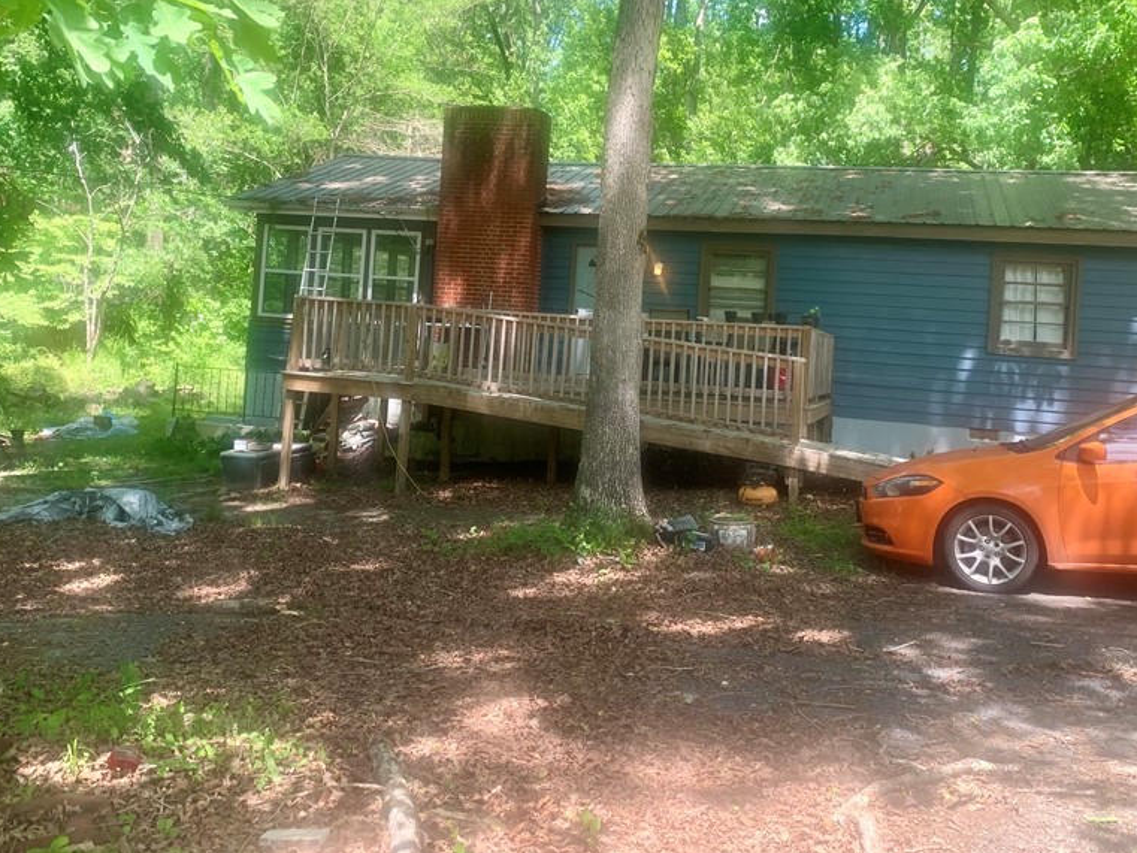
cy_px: 309
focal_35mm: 35
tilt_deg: +2.0
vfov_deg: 40.4
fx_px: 1150
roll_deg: -4.2
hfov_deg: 52.6
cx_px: 565
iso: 25
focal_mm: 4.25
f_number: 1.8
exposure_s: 1/223
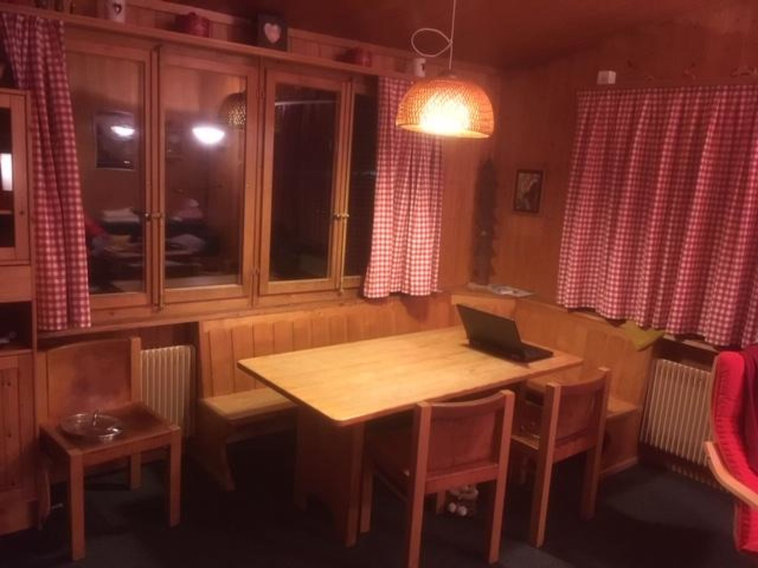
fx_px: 635
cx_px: 379
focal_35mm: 29
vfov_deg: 48.2
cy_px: 284
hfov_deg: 61.7
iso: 250
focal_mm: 4.15
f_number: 2.2
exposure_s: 1/17
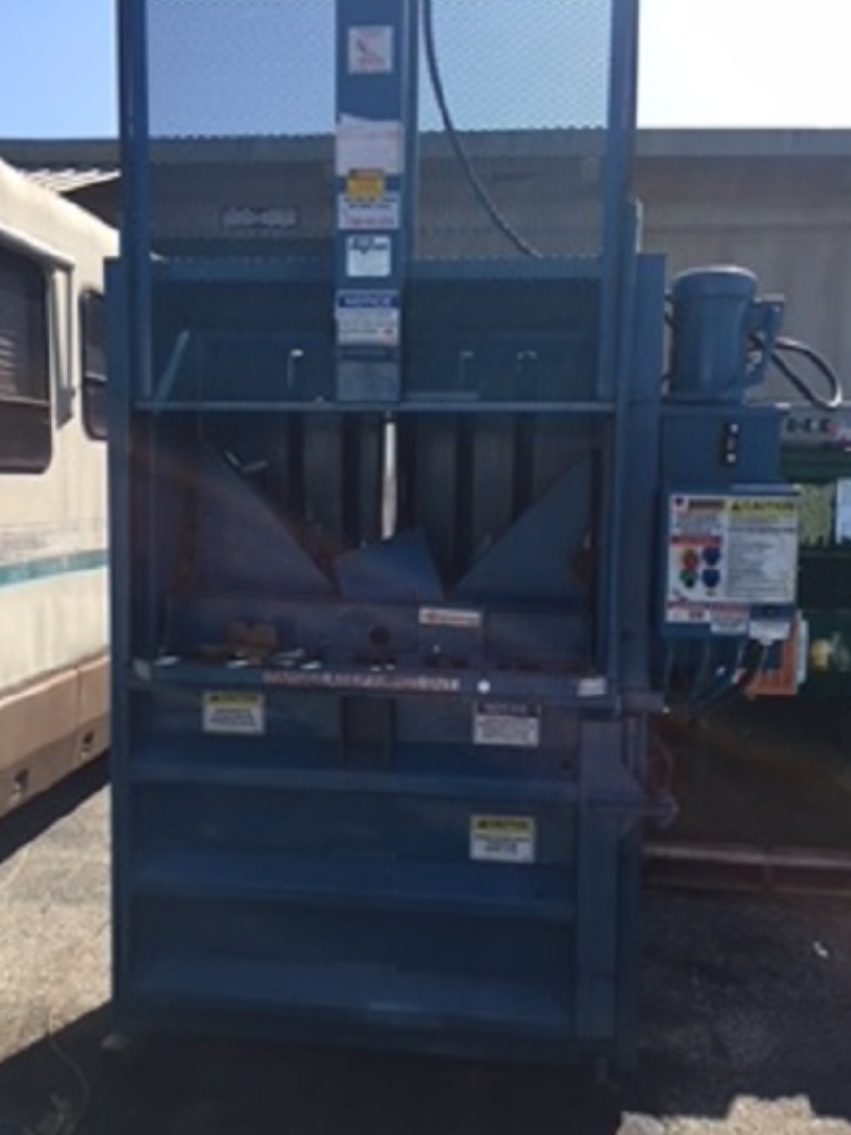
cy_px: 583
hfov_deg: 46.8
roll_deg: -1.1
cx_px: 430
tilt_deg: -0.9
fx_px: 983
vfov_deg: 60.0
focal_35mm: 30
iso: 32
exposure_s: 1/1163
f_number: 2.2
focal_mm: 4.15
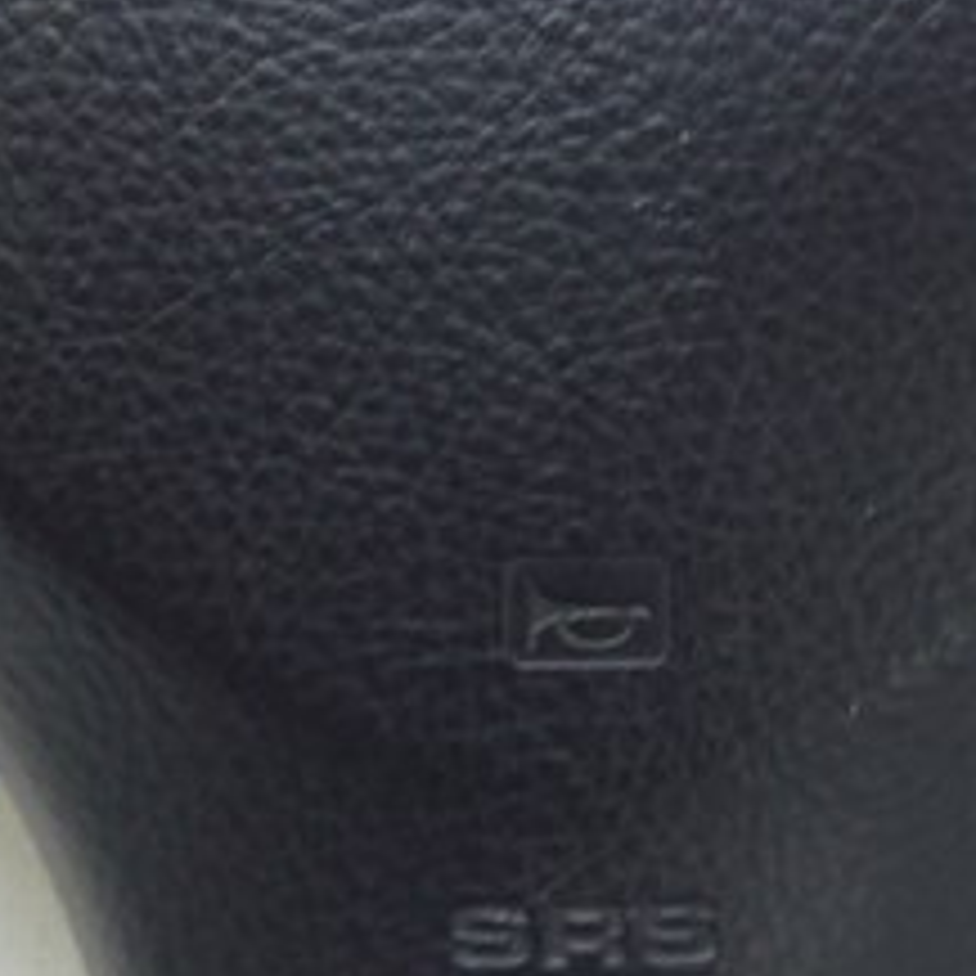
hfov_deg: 11.6
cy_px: -101
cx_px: 409
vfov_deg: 11.5
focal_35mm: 150
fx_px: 4785
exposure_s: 1/20
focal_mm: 25
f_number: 5.6
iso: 400
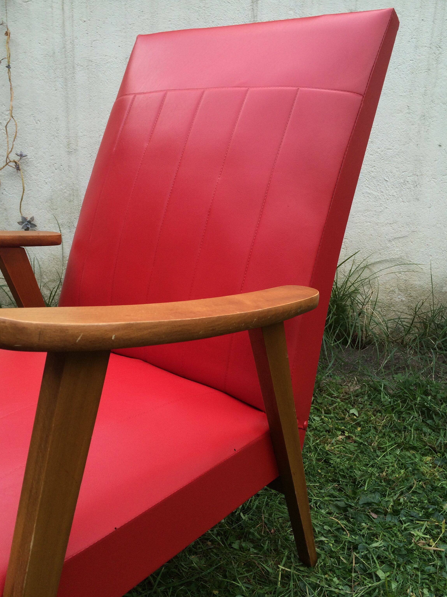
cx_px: 210
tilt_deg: -16.2
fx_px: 534
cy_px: 296
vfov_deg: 58.3
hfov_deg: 45.4
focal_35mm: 31
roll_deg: -1.3
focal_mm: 4.15
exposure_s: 1/100
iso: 50
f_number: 2.2
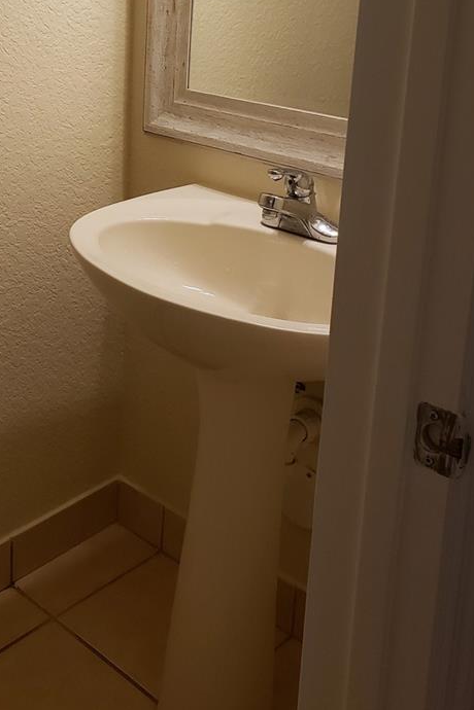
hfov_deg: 28.0
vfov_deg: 40.0
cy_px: 130
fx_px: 928
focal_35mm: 47
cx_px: 94
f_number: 2.4
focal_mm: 4.3
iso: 200
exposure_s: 1/60
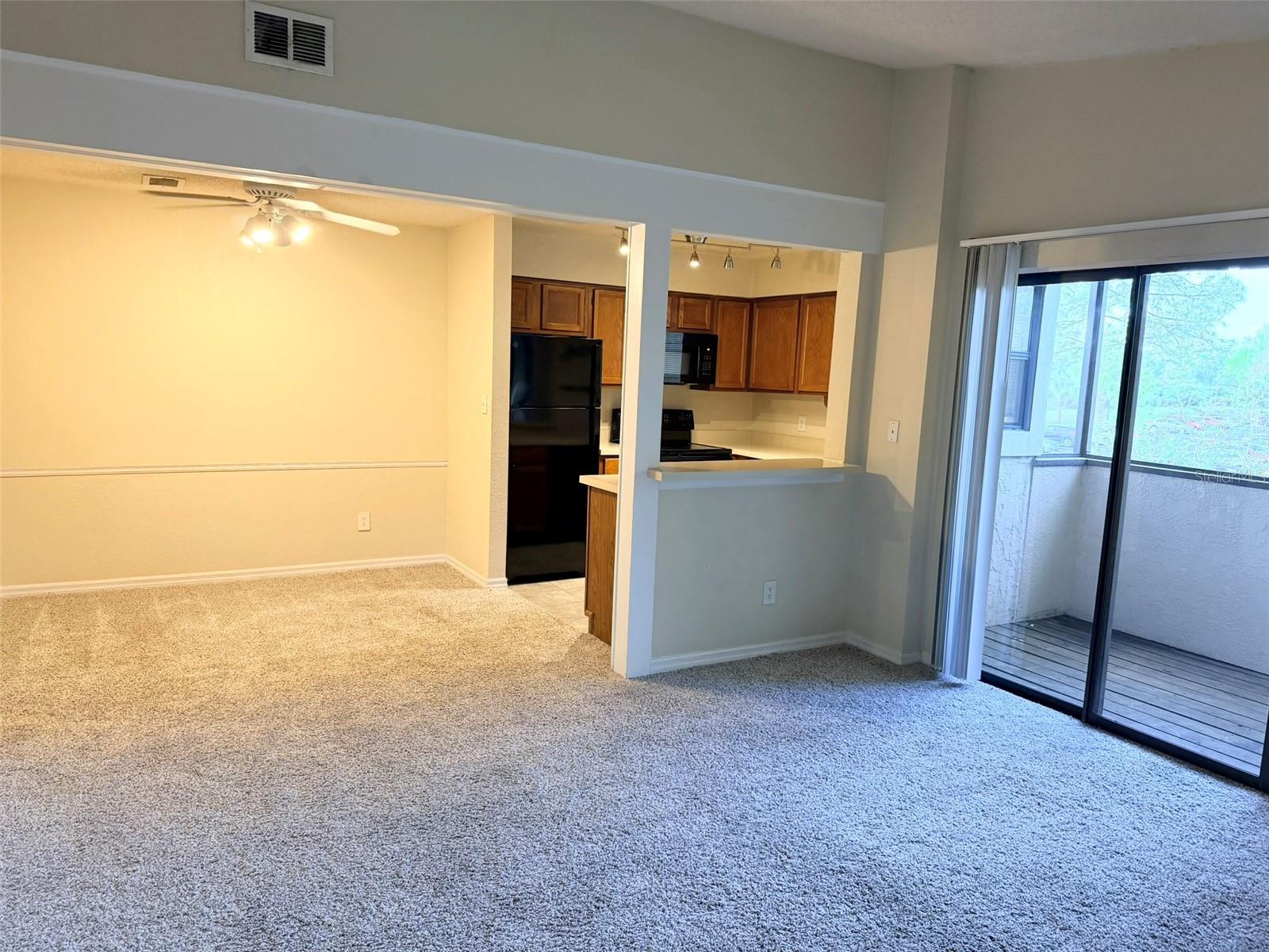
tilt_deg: -7.3
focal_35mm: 24
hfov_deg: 71.6
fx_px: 880
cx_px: 634
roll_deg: -2.3
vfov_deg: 56.8
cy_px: 476
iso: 200
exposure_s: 1/60
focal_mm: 6.76
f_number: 1.78
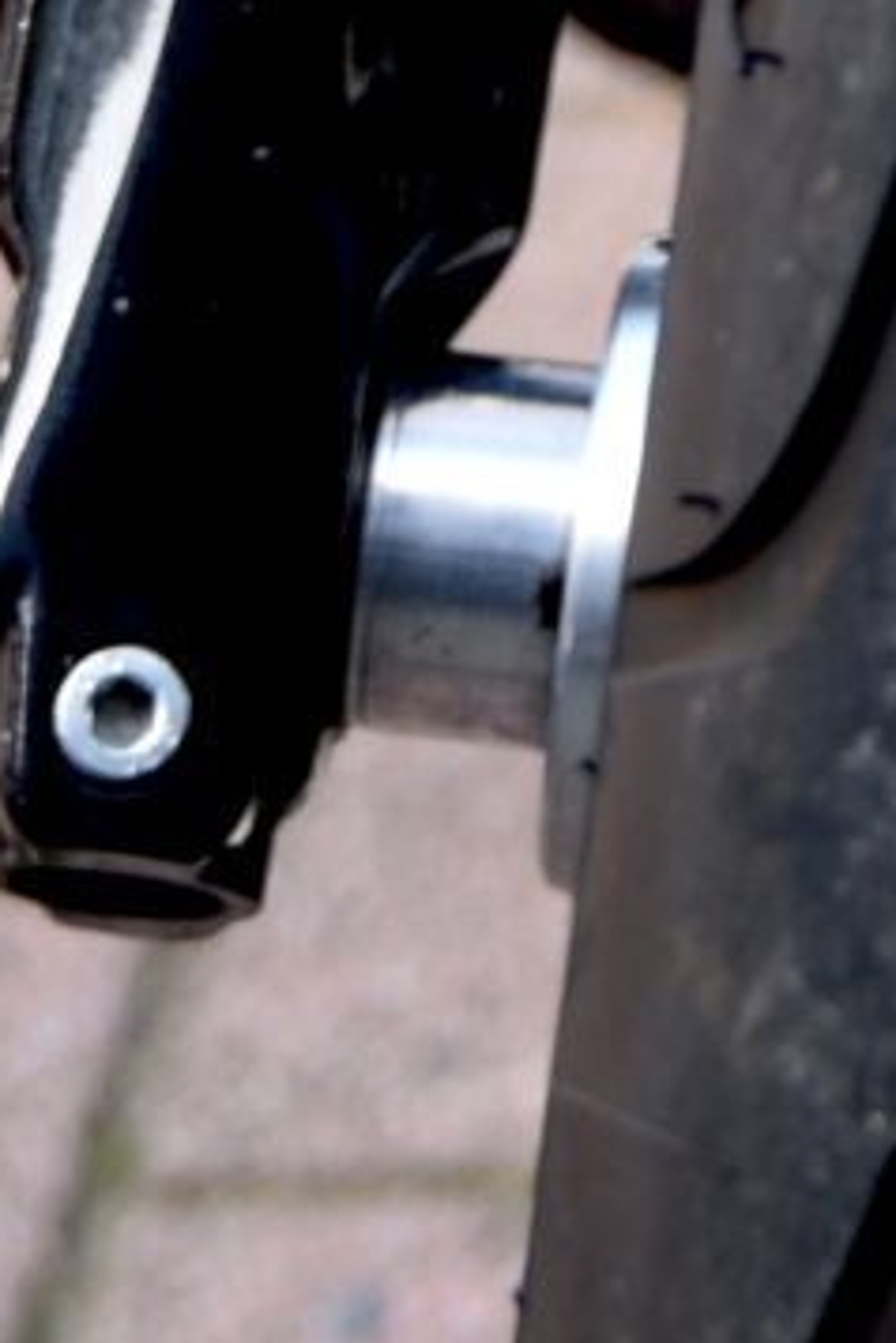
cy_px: -2836
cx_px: 2110
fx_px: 12319
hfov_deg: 4.1
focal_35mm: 330
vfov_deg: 5.8
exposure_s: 1/80
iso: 200
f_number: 4.5
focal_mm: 46
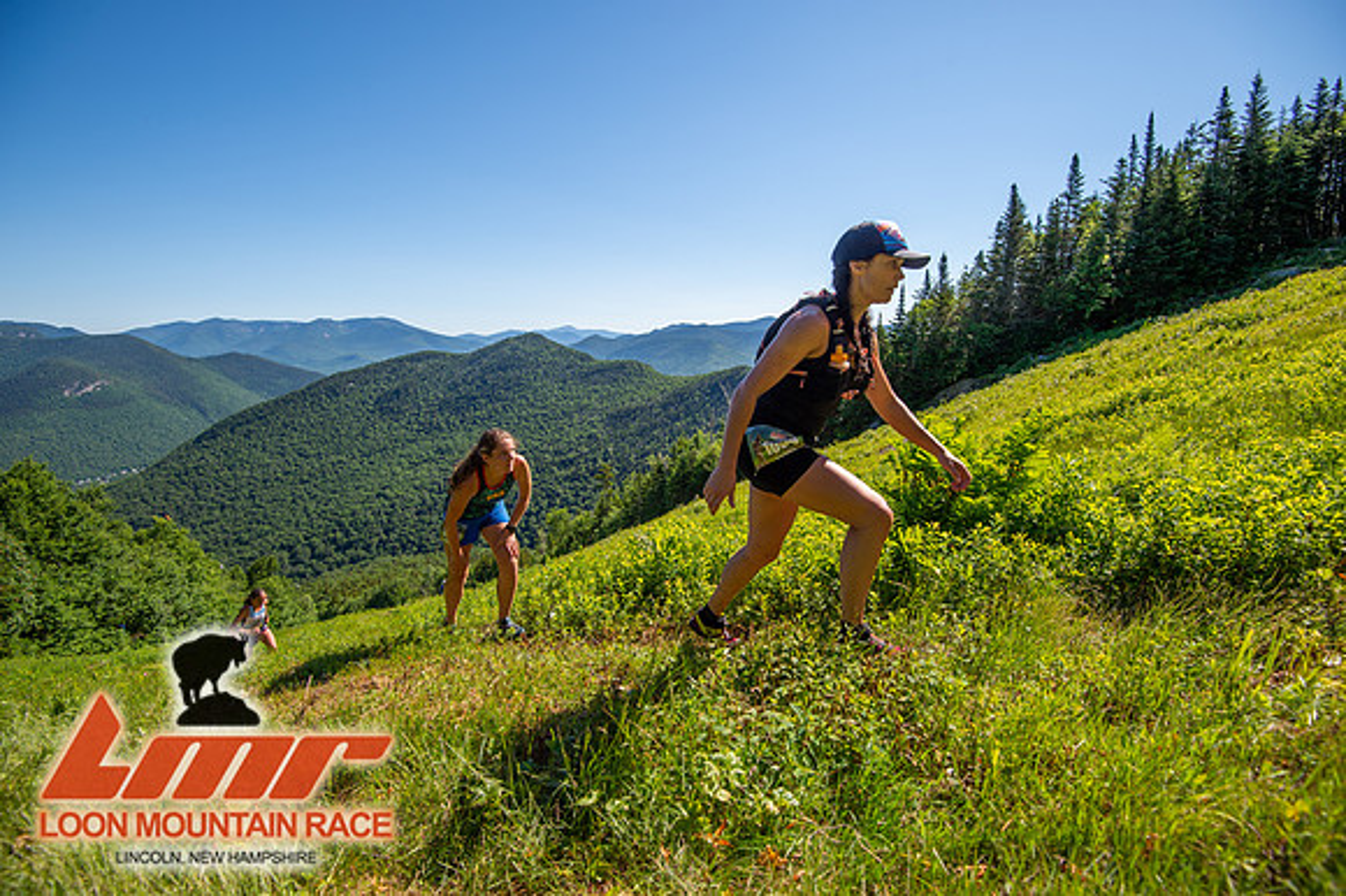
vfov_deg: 73.7
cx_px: 673
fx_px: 598
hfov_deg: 96.8
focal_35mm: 16
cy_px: 448
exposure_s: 1/640
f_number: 5
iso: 100
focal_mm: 16
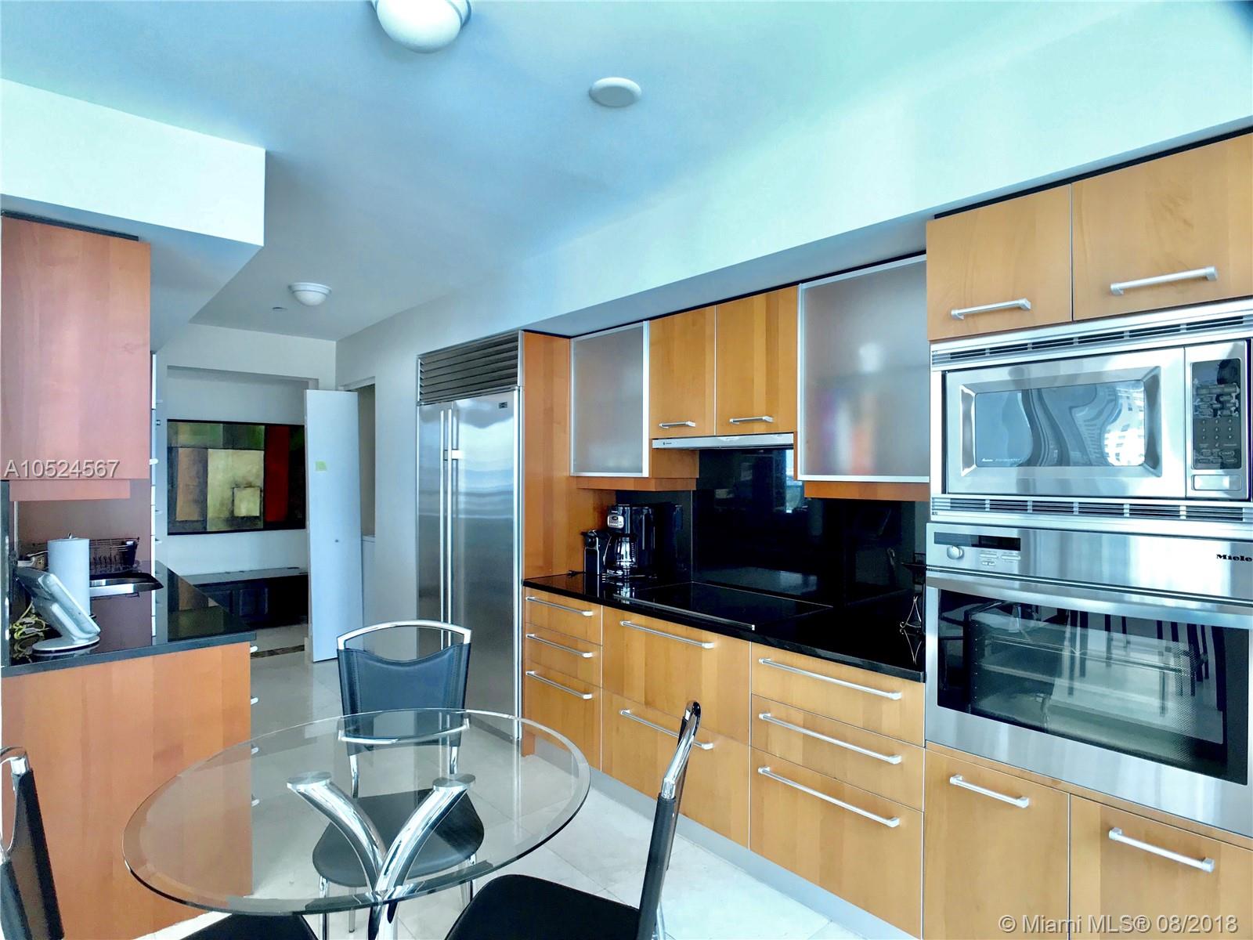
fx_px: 1014
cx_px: 626
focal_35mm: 28
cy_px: 470
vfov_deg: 49.7
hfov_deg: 63.4
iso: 40
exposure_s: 1/120
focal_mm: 3.99
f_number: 1.8
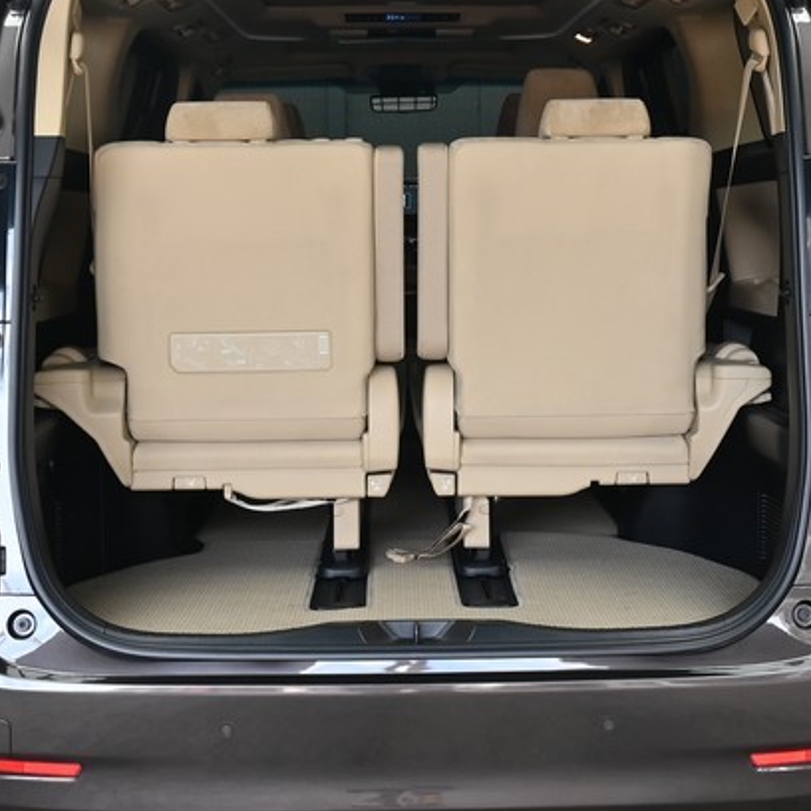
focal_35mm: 55
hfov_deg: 31.1
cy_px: 234
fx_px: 1458
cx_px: 427
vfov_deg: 30.7
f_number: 5.6
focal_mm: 16
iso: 200
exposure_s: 1/45
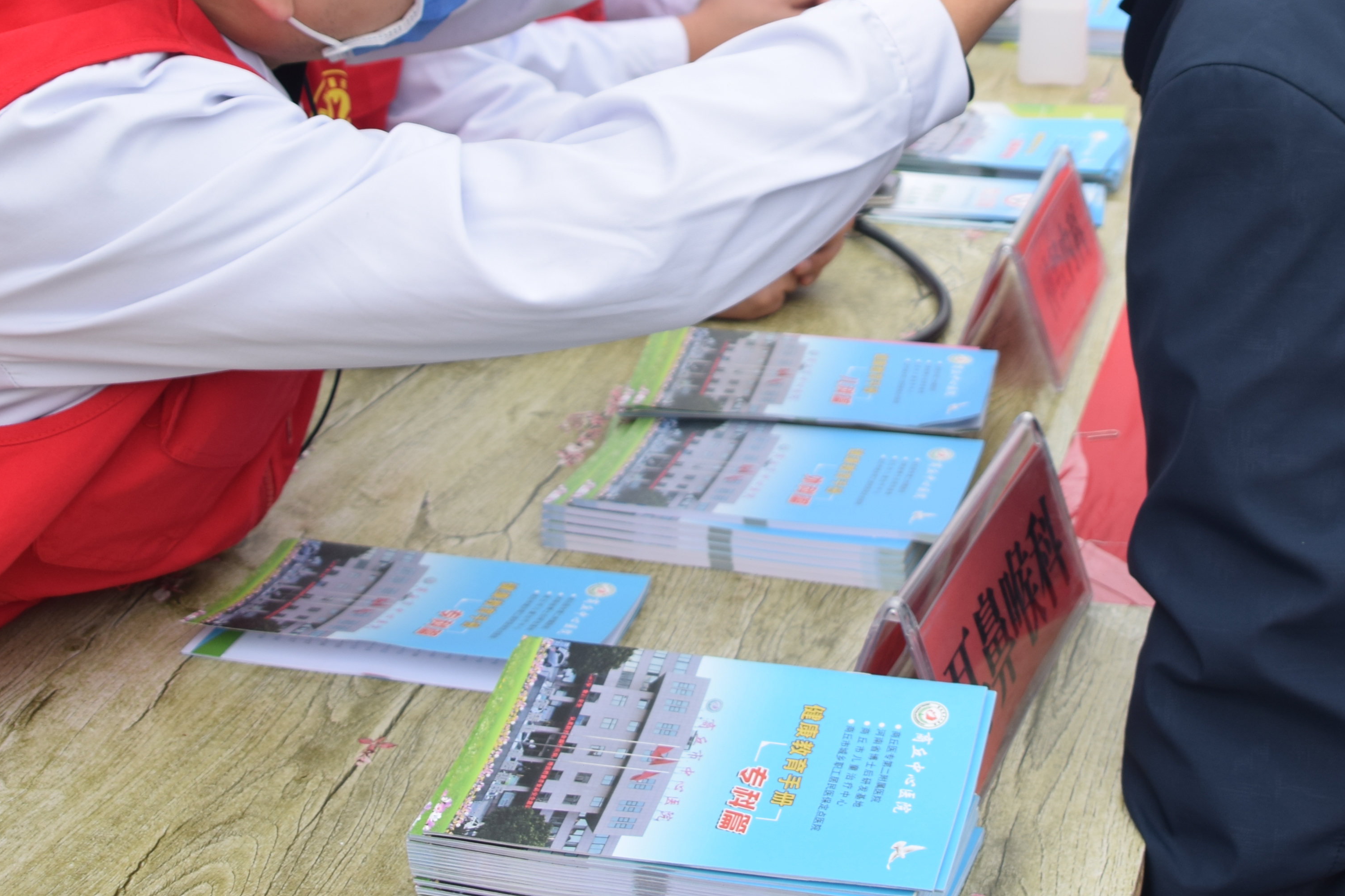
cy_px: 39
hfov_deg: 30.2
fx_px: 2466
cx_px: 924
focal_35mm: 66
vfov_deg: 20.1
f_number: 5
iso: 100
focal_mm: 22
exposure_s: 1/160
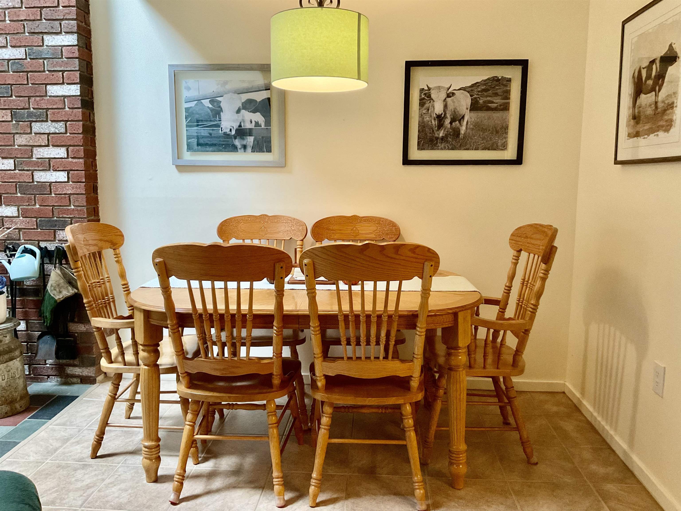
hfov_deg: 61.7
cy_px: 256
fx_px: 571
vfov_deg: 48.2
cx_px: 340
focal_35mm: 29
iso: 200
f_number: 1.8
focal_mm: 3
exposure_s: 1/60
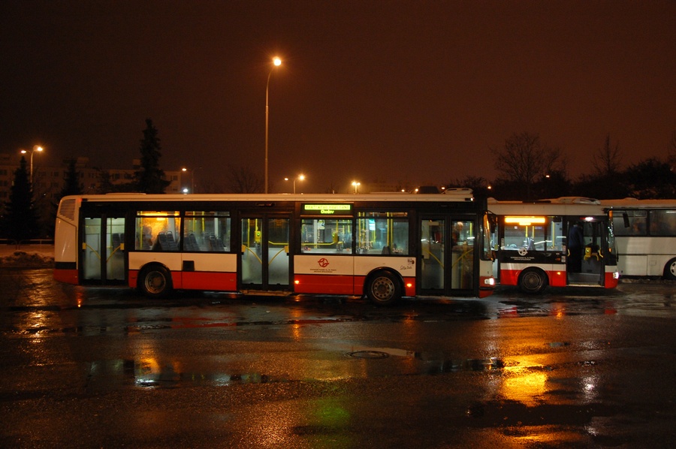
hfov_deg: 57.3
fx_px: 619
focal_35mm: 33
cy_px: 224
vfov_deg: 39.9
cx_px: 338
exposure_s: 1/8
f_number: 3.8
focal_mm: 22
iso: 800
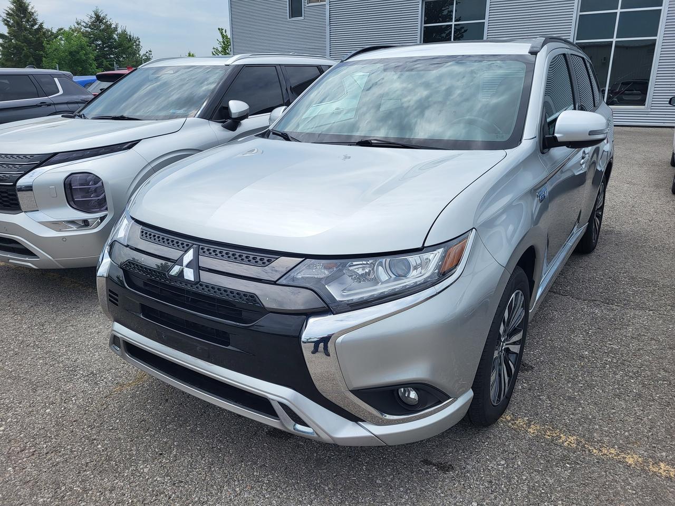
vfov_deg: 53.1
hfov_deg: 67.3
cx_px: 338
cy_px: 253
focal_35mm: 26
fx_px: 507
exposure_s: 1/2812
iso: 40
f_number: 1.8
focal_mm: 5.4
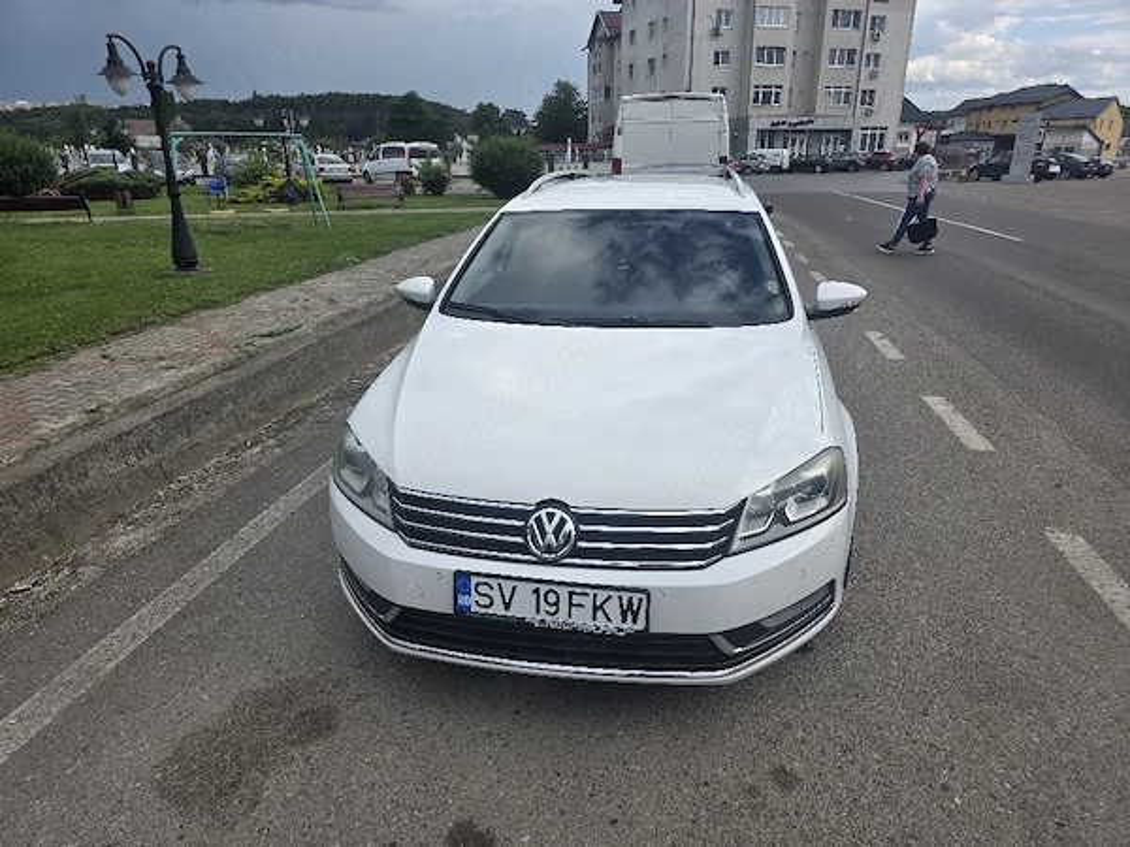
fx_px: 751
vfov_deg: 58.9
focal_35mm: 23
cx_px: 565
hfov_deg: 73.9
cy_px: 424
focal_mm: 6.3
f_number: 1.7
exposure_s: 1/3333
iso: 80
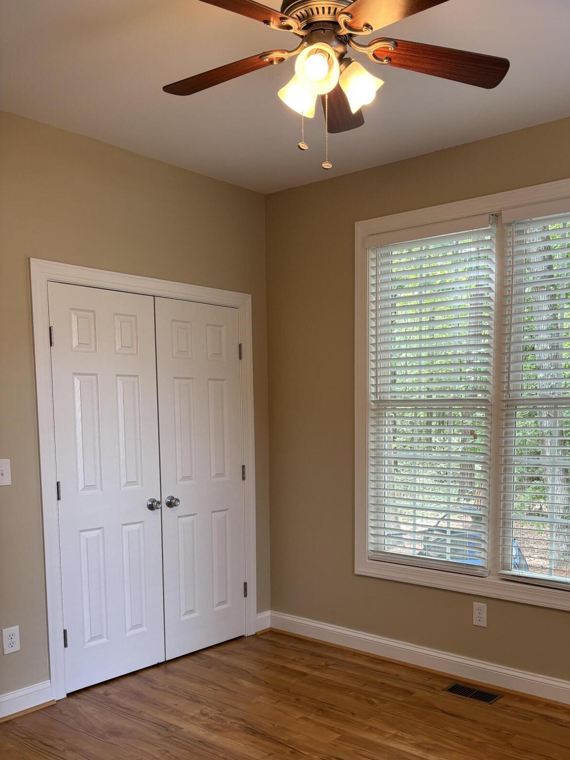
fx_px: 725
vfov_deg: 54.7
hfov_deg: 42.6
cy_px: 478
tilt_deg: -6.3
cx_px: 360
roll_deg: -0.5
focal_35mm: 33
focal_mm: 5.96
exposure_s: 1/60
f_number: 1.6
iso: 80
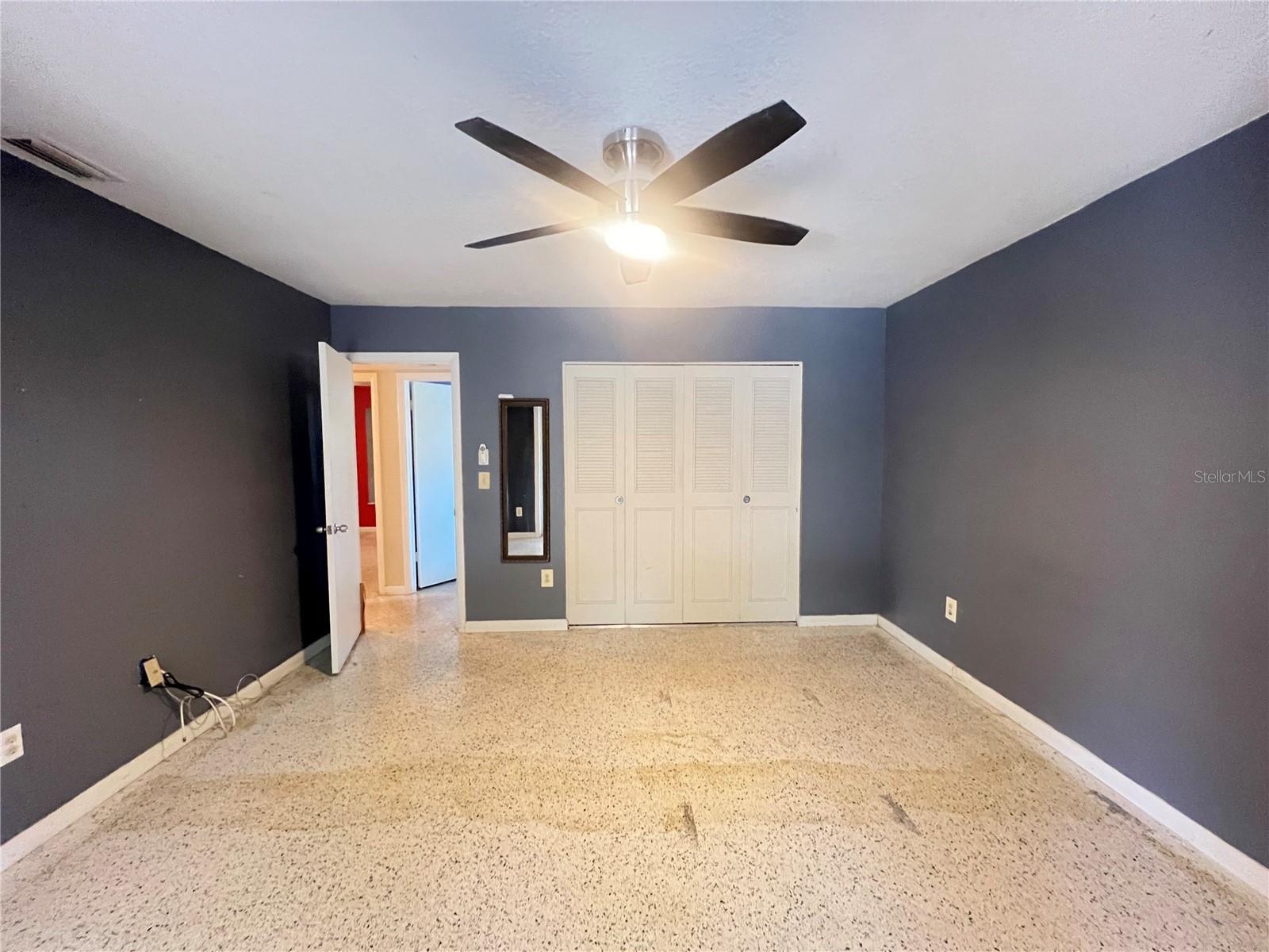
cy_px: 476
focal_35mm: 13
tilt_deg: -3.3
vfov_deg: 89.9
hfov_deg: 106.2
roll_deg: +0.1
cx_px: 634
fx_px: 477
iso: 800
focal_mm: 1.57
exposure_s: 1/40
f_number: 1.8
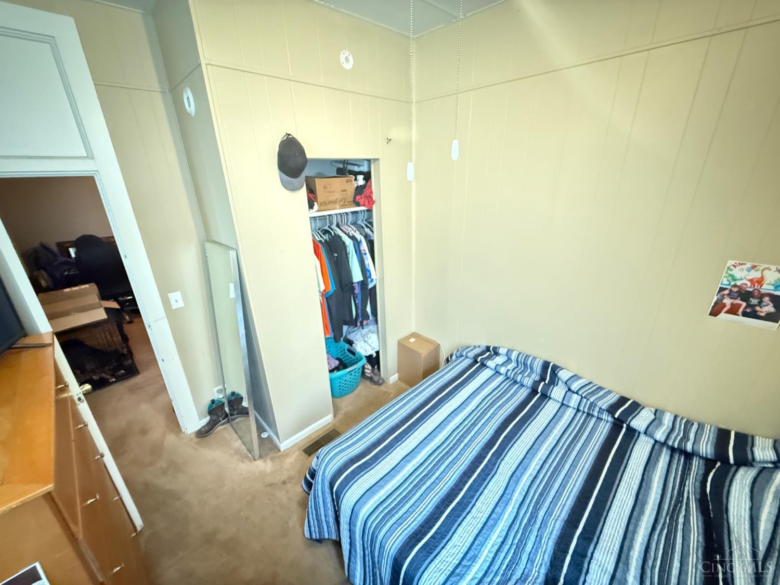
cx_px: 390
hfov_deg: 102.1
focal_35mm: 14
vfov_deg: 85.7
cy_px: 292
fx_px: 315
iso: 2500
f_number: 2.2
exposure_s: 1/24
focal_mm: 2.22
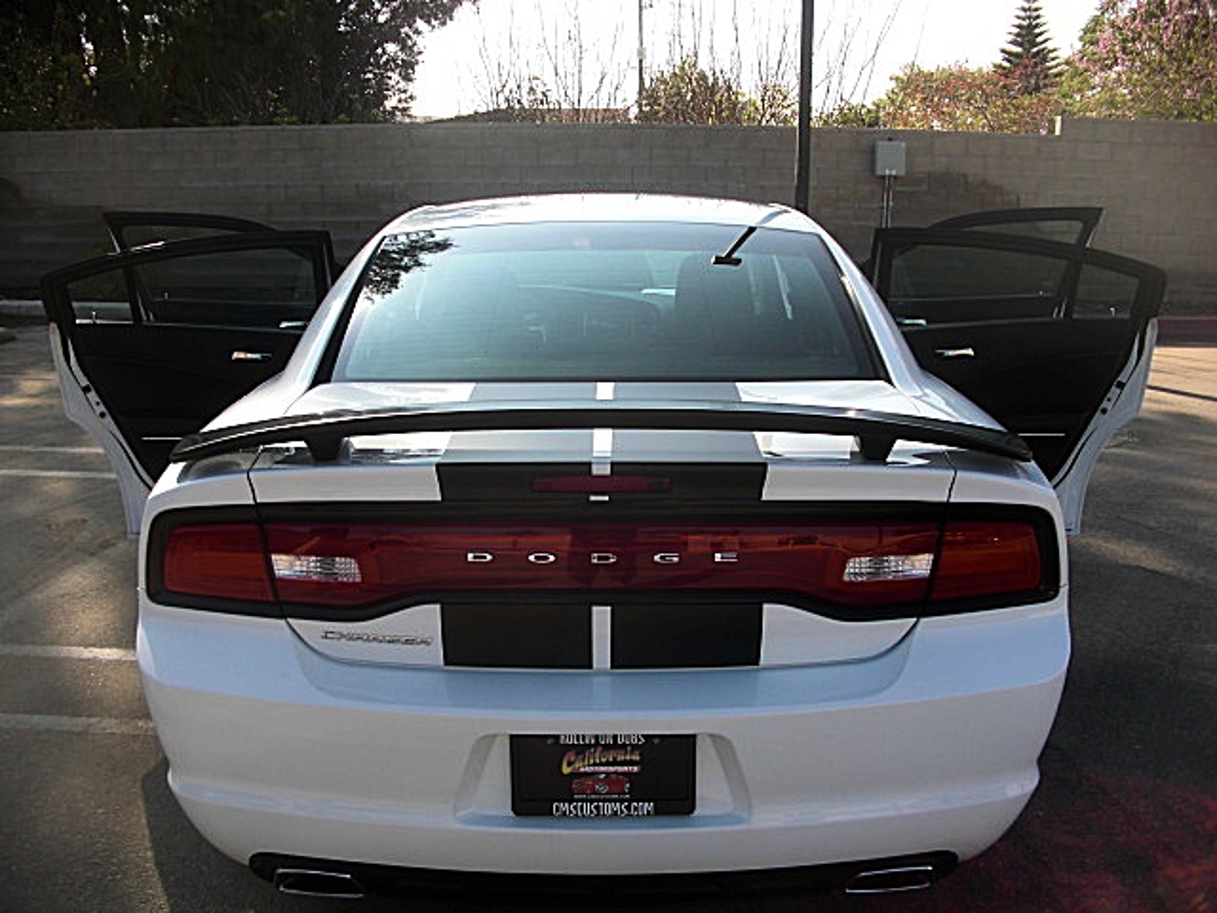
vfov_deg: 39.7
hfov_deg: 51.4
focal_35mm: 36
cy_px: 456
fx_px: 1266
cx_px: 608
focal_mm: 6.3
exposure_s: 1/500
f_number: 2.8
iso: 50
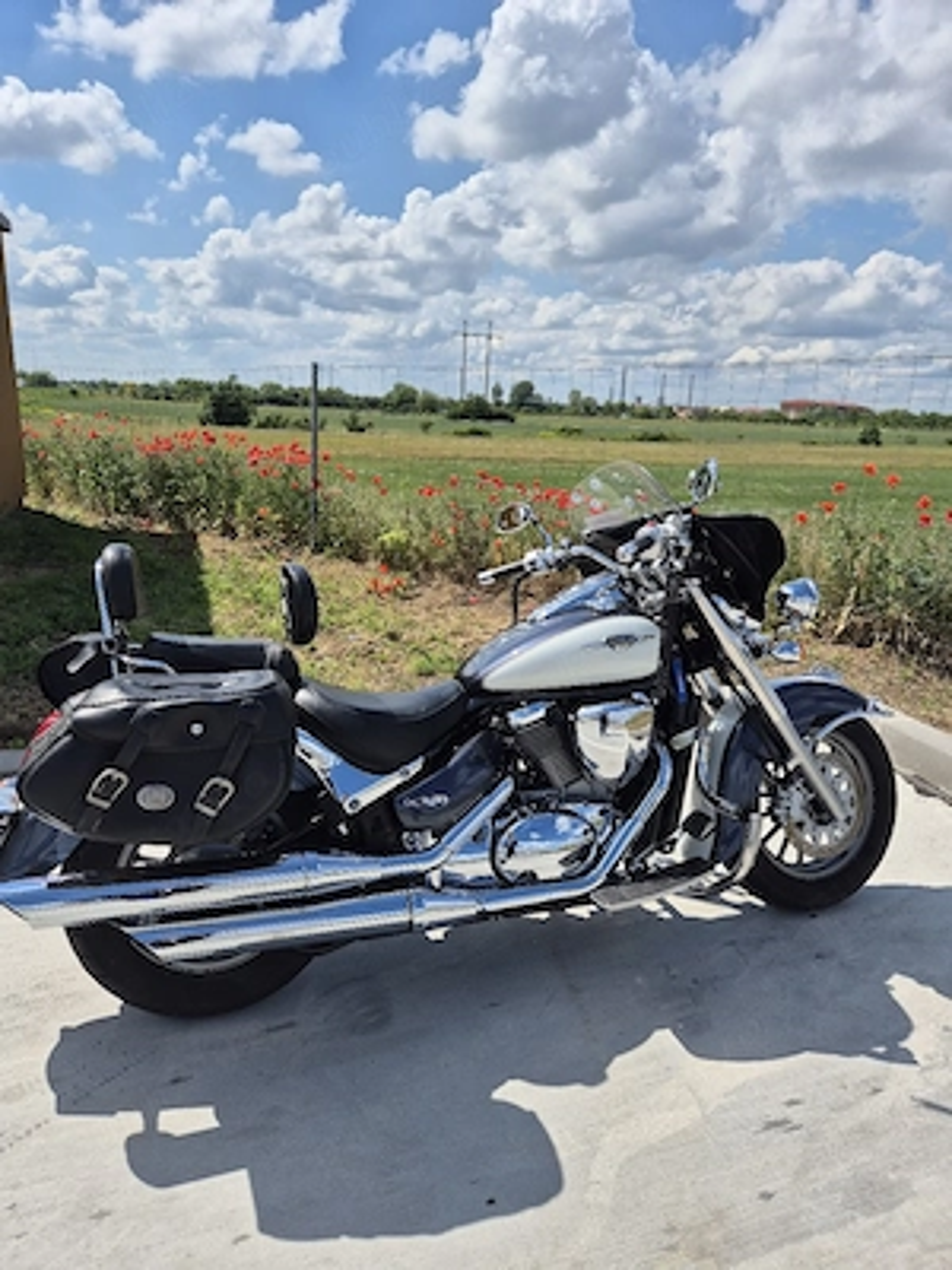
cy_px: 635
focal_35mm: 23
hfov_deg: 58.9
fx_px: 843
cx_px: 476
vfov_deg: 73.9
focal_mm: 5.4
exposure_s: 1/3333
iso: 25
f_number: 1.8
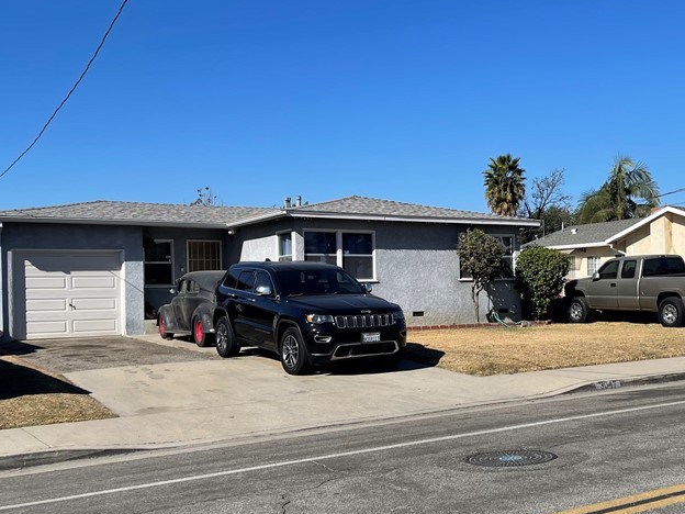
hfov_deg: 44.9
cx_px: 474
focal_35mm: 41
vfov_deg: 35.1
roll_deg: +3.1
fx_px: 811
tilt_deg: -1.2
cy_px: 289
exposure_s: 1/3922
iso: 32
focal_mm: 5.1
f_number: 1.6
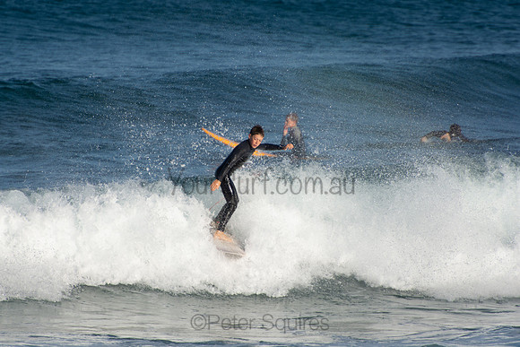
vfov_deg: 2.3
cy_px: 174
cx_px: 260
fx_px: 8668
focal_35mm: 600
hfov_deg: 3.4
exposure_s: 1/1600
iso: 200
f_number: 5.6
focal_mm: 400
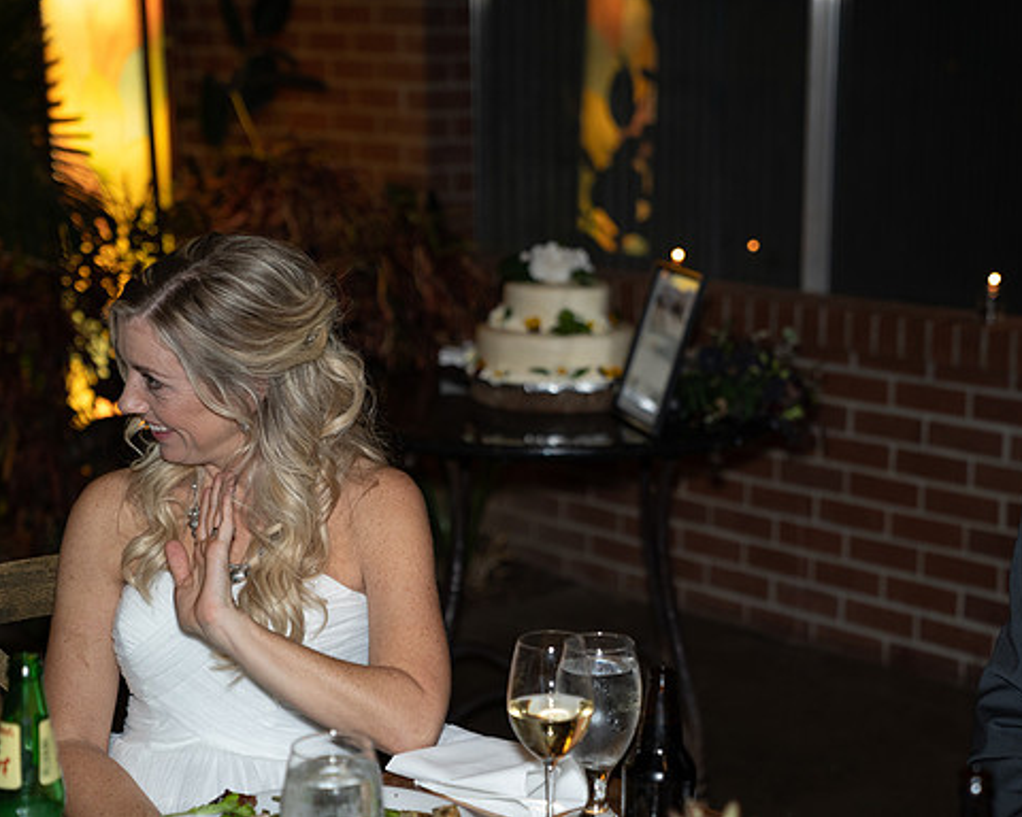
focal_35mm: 68
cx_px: 613
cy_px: 407
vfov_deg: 22.5
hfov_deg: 27.8
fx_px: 2057
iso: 2000
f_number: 2.8
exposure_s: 1/125
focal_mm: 60
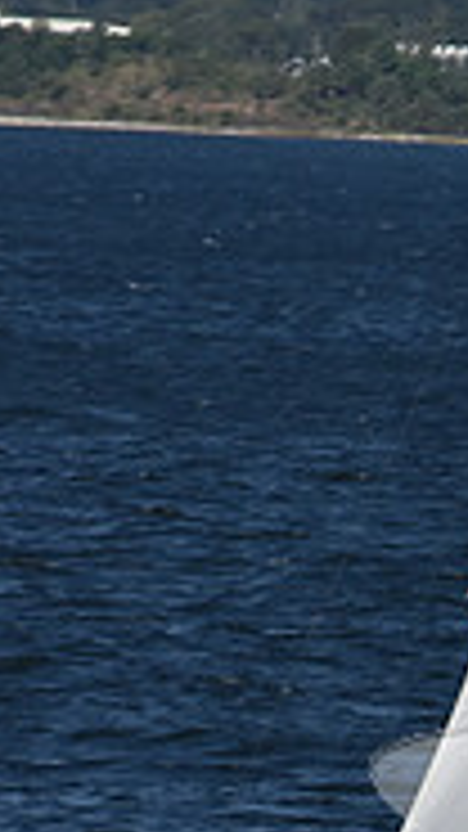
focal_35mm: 963
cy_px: 958
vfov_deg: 2.2
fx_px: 21247
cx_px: 785
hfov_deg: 1.3
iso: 400
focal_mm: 195
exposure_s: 1/1000
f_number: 16
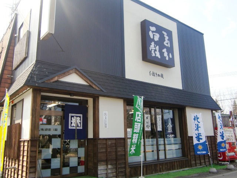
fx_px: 226
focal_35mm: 33
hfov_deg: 55.4
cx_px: 118
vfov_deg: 42.9
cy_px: 89
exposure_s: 1/500
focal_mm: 5.8
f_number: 2.7
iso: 64
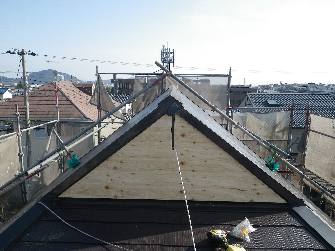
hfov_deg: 63.4
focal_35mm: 28
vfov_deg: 49.7
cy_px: 126
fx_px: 271
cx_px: 168
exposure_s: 1/400
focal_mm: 5
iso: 80
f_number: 4.2
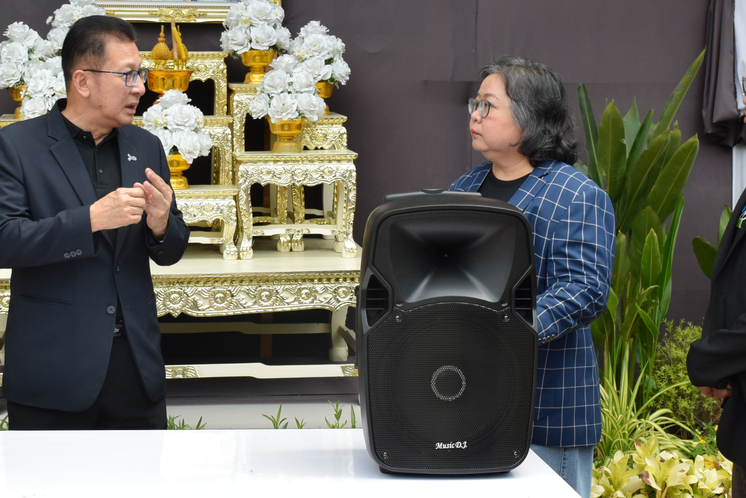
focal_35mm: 79
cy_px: 163
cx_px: 272
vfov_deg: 17.2
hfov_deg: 25.6
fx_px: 1637
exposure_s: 1/250
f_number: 8
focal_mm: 30
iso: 400
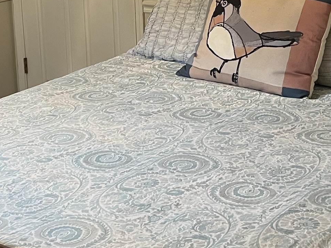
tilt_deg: -12.9
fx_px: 794
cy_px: 18
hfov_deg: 23.5
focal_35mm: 83
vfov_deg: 17.5
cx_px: 140
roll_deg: +2.0
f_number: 1.5
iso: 160
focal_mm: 5.7
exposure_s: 1/60
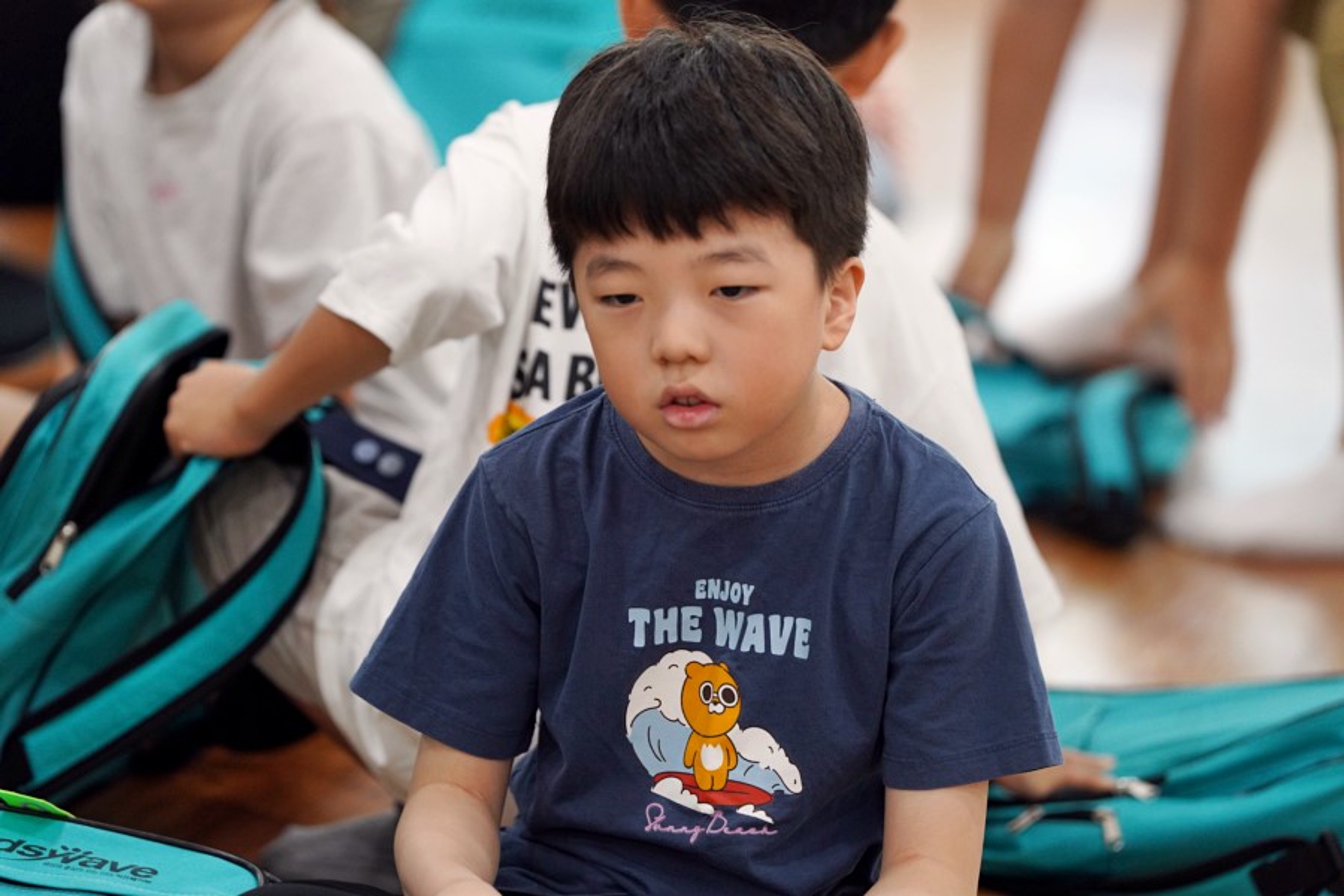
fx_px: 7466
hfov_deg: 10.3
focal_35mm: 200
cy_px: 448
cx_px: 672
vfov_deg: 6.9
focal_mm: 200
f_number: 3.5
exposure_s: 1/250
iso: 1600
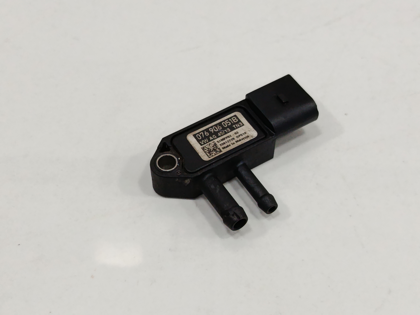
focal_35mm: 55
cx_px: 210
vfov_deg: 26.6
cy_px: 158
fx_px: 667
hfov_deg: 34.9
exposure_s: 1/100
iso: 889
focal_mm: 5.24
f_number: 1.7
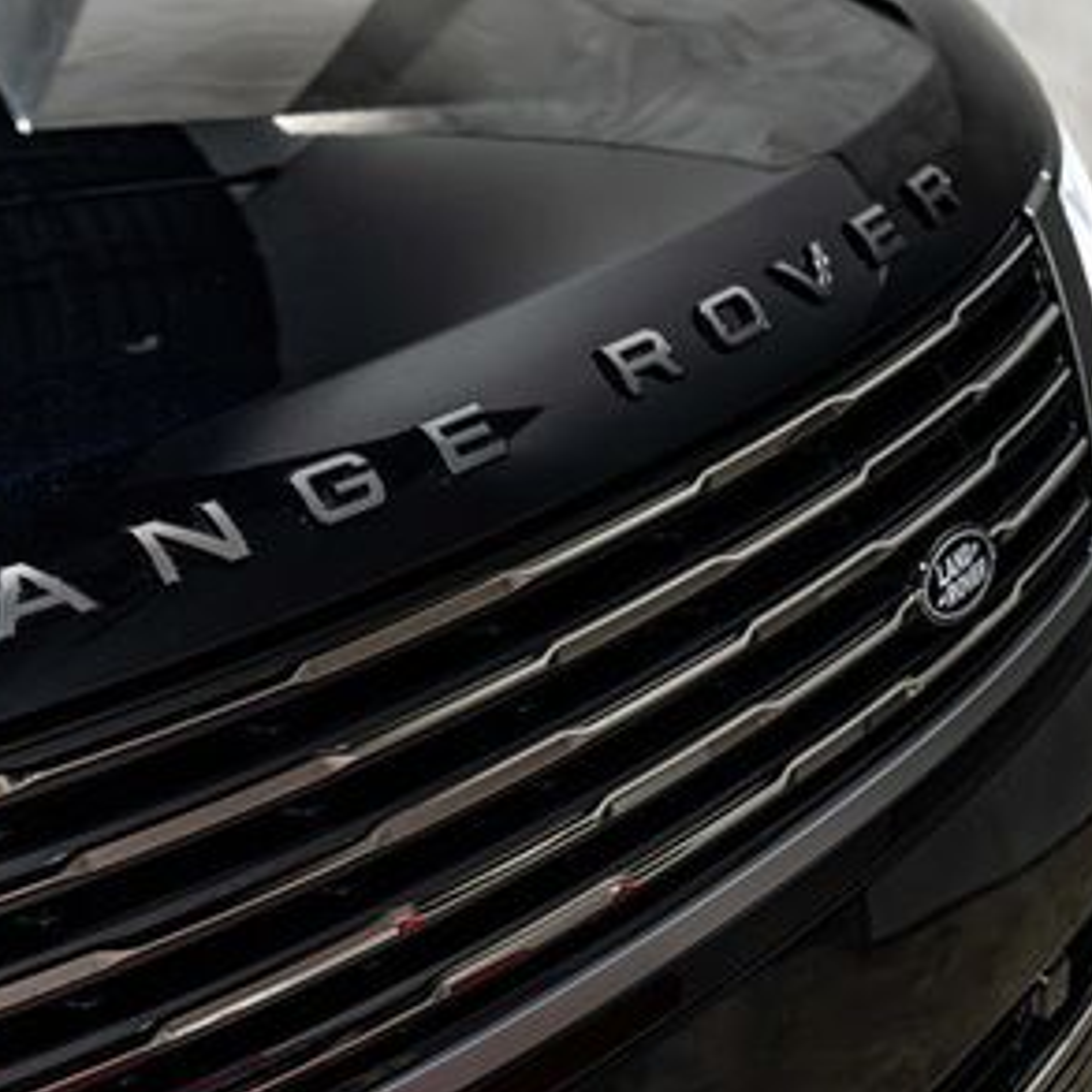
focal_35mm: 78
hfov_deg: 22.1
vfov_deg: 22.2
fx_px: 2784
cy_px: 553
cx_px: 365
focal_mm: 42
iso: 1600
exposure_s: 1/60
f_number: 5
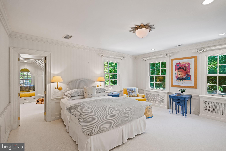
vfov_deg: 73.8
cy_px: 76
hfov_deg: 96.7
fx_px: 100
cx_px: 113
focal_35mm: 16
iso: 1250
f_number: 4
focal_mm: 16
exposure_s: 1/60
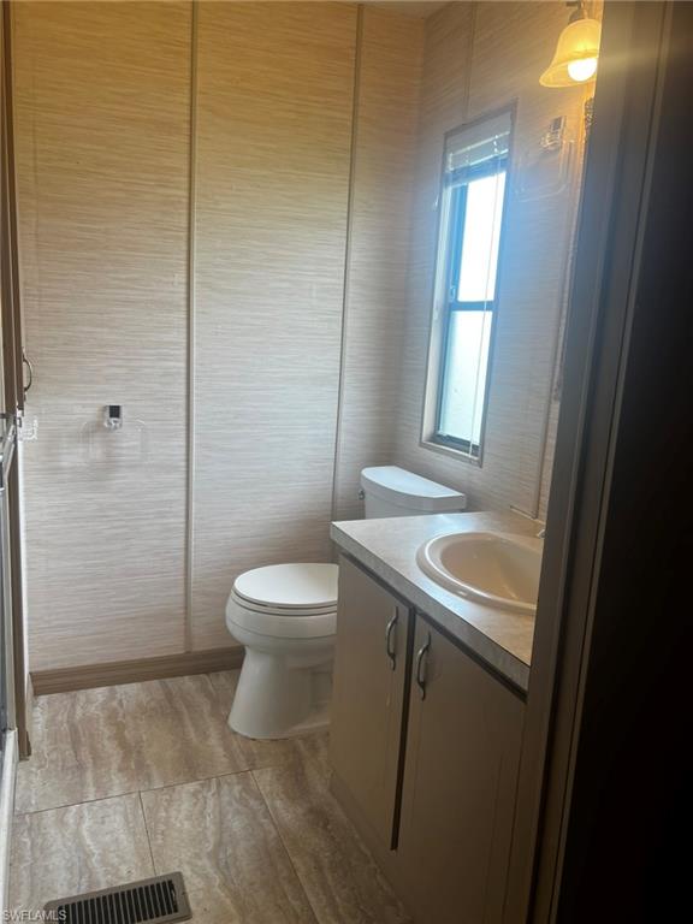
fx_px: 694
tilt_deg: -10.5
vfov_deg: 67.3
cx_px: 346
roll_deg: -3.9
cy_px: 462
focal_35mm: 26
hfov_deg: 53.1
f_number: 1.5
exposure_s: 1/120
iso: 32
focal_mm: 5.7
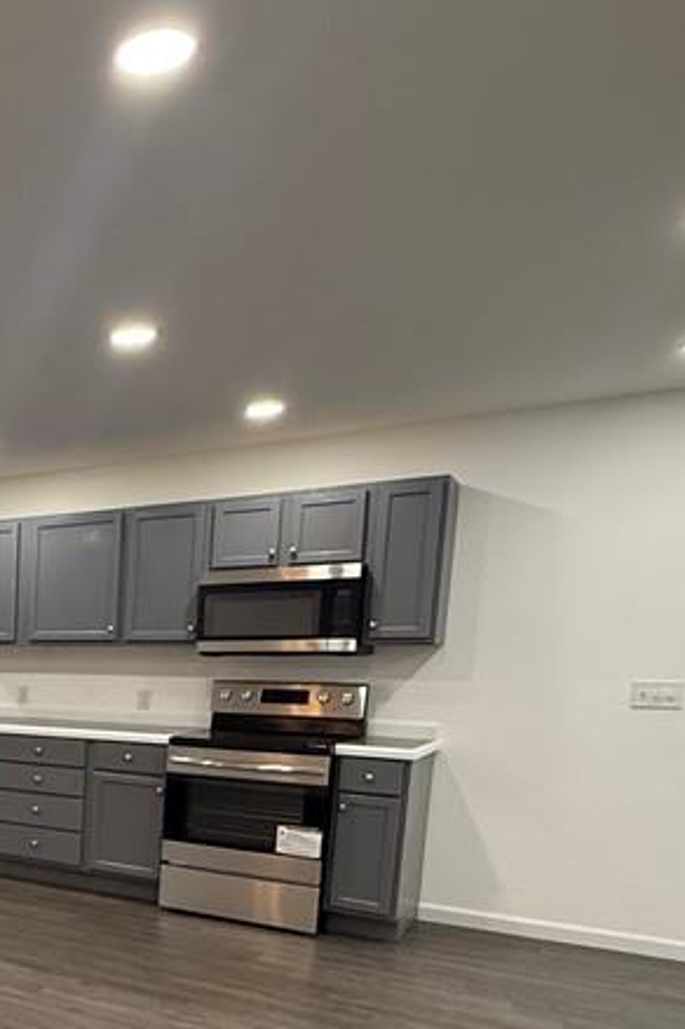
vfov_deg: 53.1
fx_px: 972
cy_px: 785
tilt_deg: -7.1
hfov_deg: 31.4
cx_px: -169
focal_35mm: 34
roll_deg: -0.3
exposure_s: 1/120
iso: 400
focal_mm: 2.22
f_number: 2.2
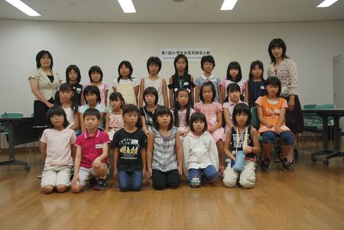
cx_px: 172
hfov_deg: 53.1
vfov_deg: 37.0
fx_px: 344
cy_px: 115
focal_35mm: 36
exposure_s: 1/50
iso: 200
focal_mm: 24
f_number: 3.8
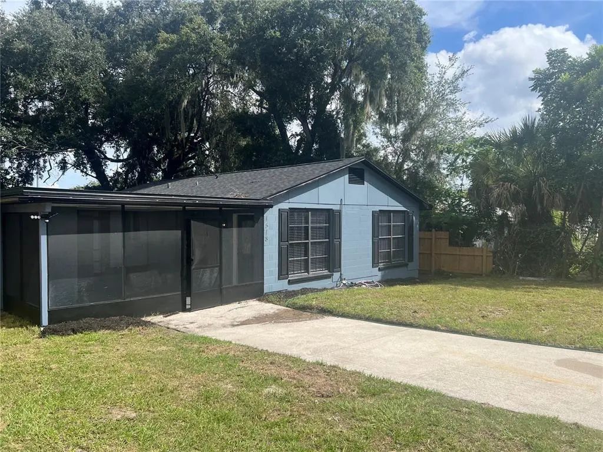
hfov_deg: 67.3
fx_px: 453
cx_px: 302
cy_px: 226
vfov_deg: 53.1
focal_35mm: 26
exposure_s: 1/3968
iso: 50
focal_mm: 5.7
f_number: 1.5
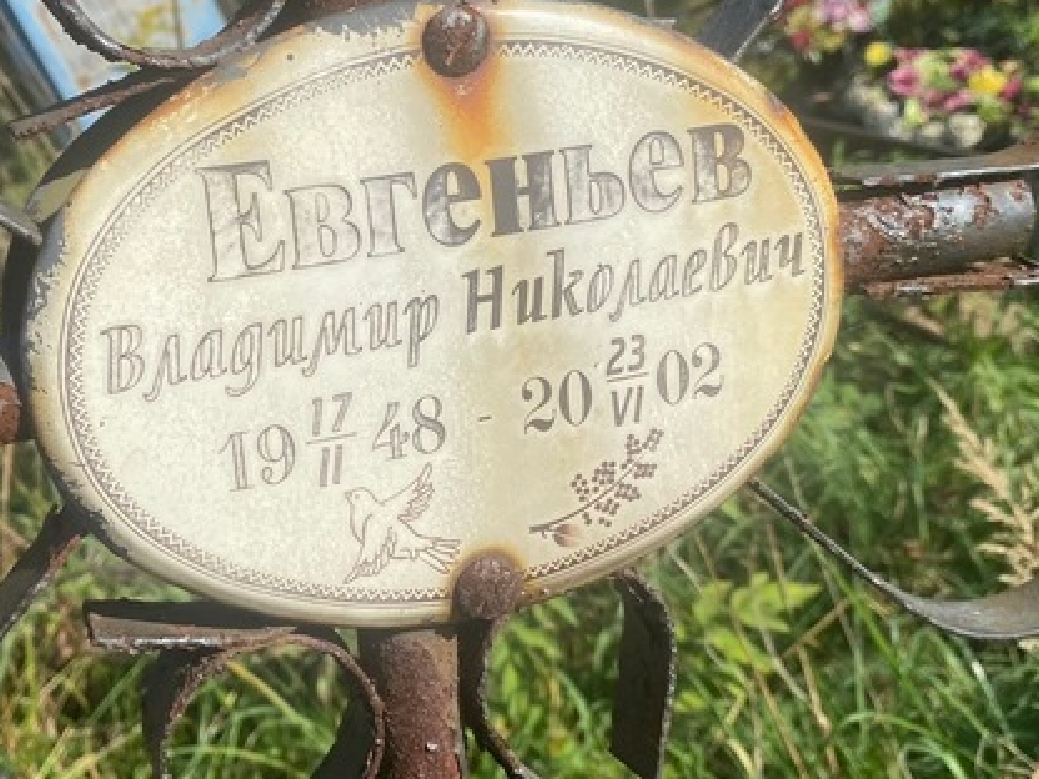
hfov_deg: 37.9
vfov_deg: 28.8
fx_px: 1501
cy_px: 235
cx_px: 385
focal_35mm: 50
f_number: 1.8
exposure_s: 1/2028
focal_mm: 4.25
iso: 32
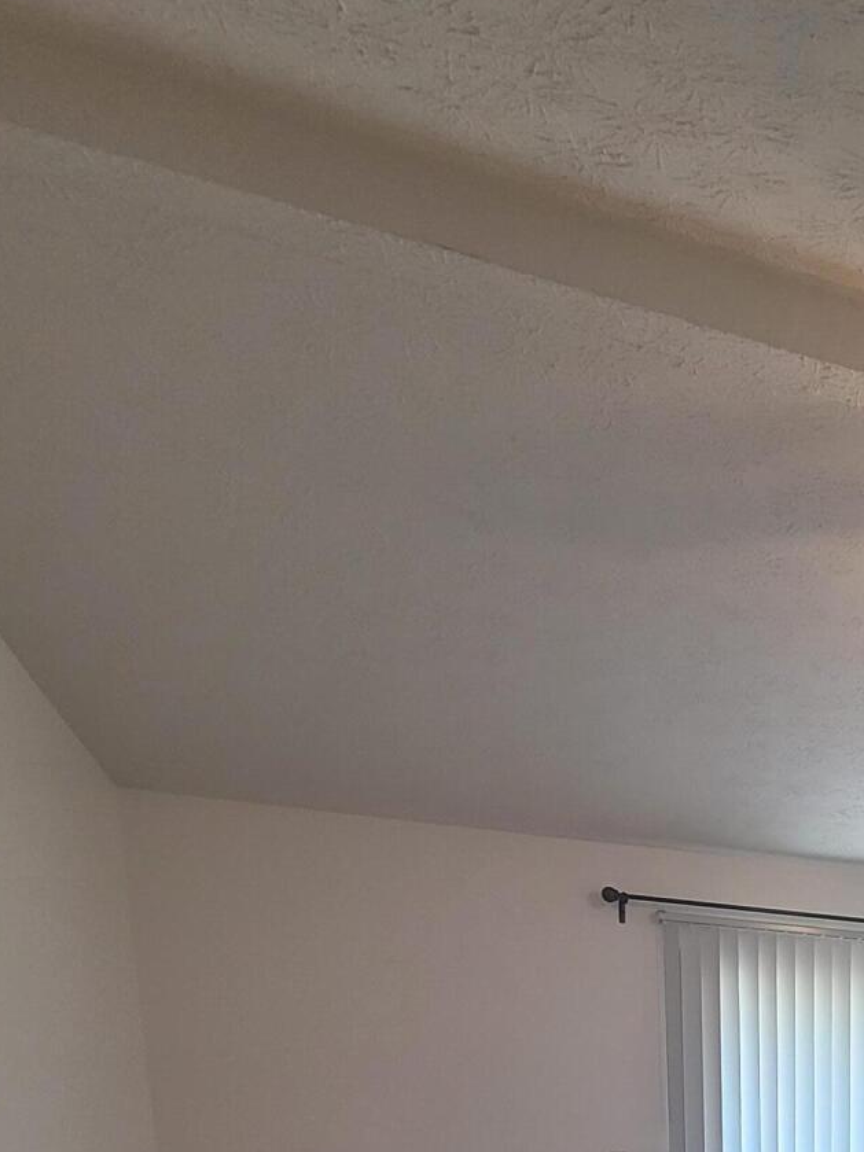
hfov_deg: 36.2
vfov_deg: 43.2
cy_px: 1307
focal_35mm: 31
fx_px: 1032
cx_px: 1015
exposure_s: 1/60
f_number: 2.2
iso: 160
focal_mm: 2.2
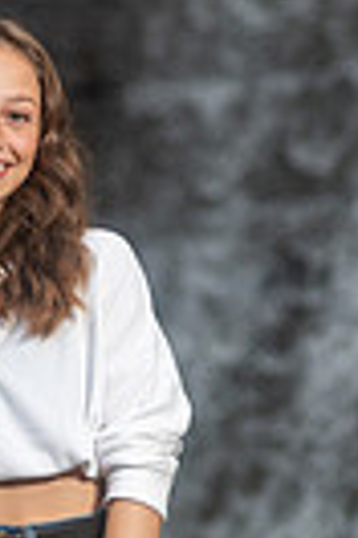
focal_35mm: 382
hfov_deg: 3.6
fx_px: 5698
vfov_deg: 5.4
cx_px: 138
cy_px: 591
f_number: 4
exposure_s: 1/200
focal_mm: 112
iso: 320
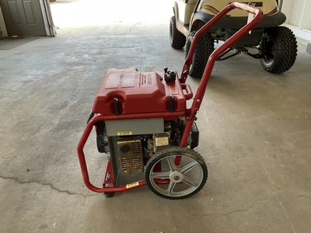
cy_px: 116
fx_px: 261
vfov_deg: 48.2
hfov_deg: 61.7
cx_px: 156
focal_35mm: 29
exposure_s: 1/60
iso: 32
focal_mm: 3
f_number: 1.8
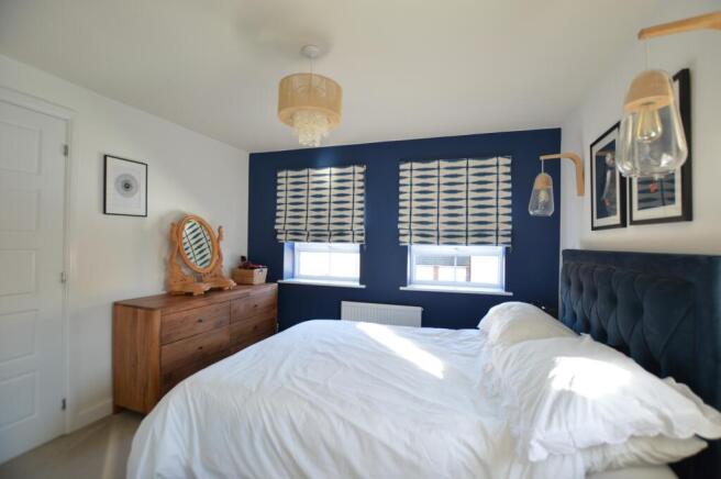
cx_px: 360
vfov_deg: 77.2
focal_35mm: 15
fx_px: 300
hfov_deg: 100.4
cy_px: 240
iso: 100
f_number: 3.5
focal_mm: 10
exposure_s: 1/30
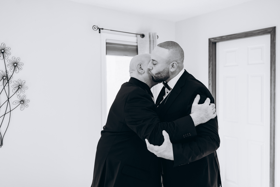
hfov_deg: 54.4
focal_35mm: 35
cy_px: 94
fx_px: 272
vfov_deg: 37.9
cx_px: 140
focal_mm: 35
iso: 800
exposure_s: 1/250
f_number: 2.8
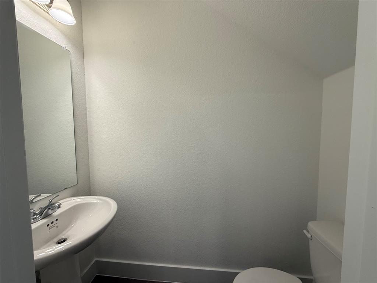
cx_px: 188
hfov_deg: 102.1
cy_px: 142
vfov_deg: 85.7
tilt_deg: -3.8
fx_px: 152
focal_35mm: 14
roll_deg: +1.0
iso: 50
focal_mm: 2.22
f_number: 2.2
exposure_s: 1/120
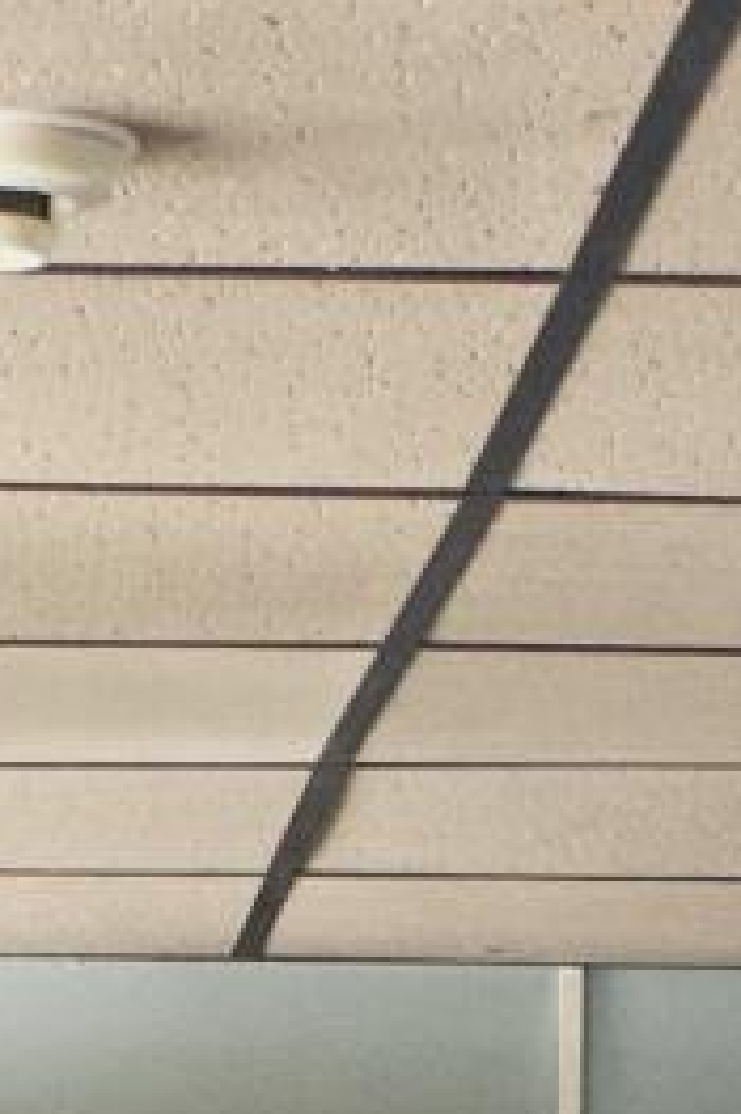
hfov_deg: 5.2
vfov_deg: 7.3
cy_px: 2669
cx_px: 258
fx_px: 8223
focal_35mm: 266
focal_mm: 35
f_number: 3.5
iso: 9000
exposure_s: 1/400
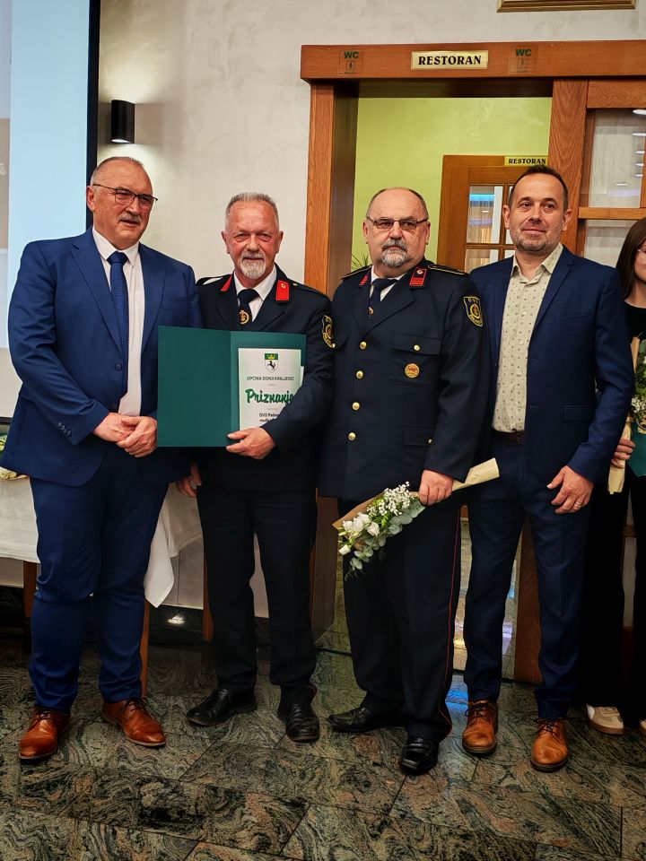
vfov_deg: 41.2
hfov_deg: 31.5
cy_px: 430
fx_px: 1145
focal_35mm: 46
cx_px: 323
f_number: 1.9
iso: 400
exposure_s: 1/100
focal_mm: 6.12
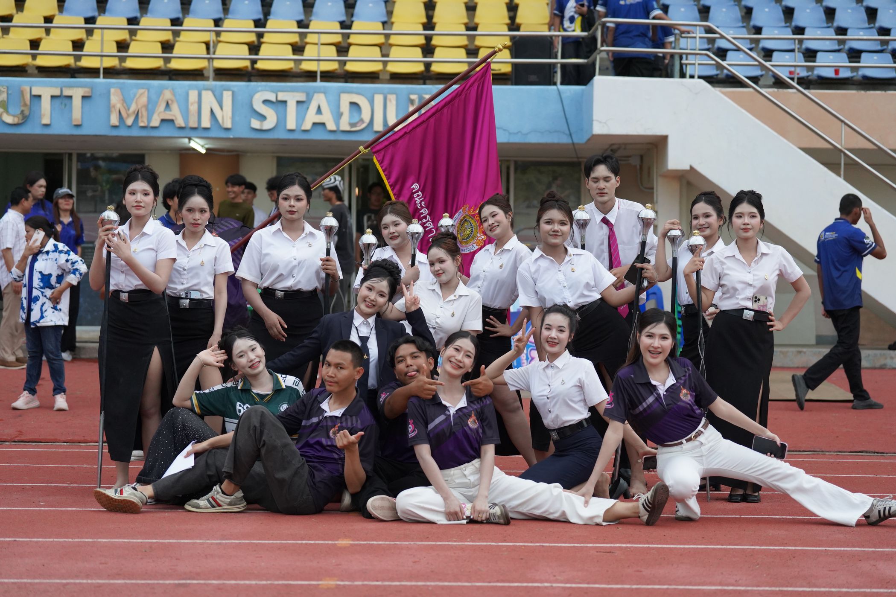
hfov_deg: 26.3
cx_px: 448
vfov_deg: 17.7
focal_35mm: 77
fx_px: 1916
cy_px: 298
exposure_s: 1/1600
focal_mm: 77
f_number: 2.8
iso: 2500
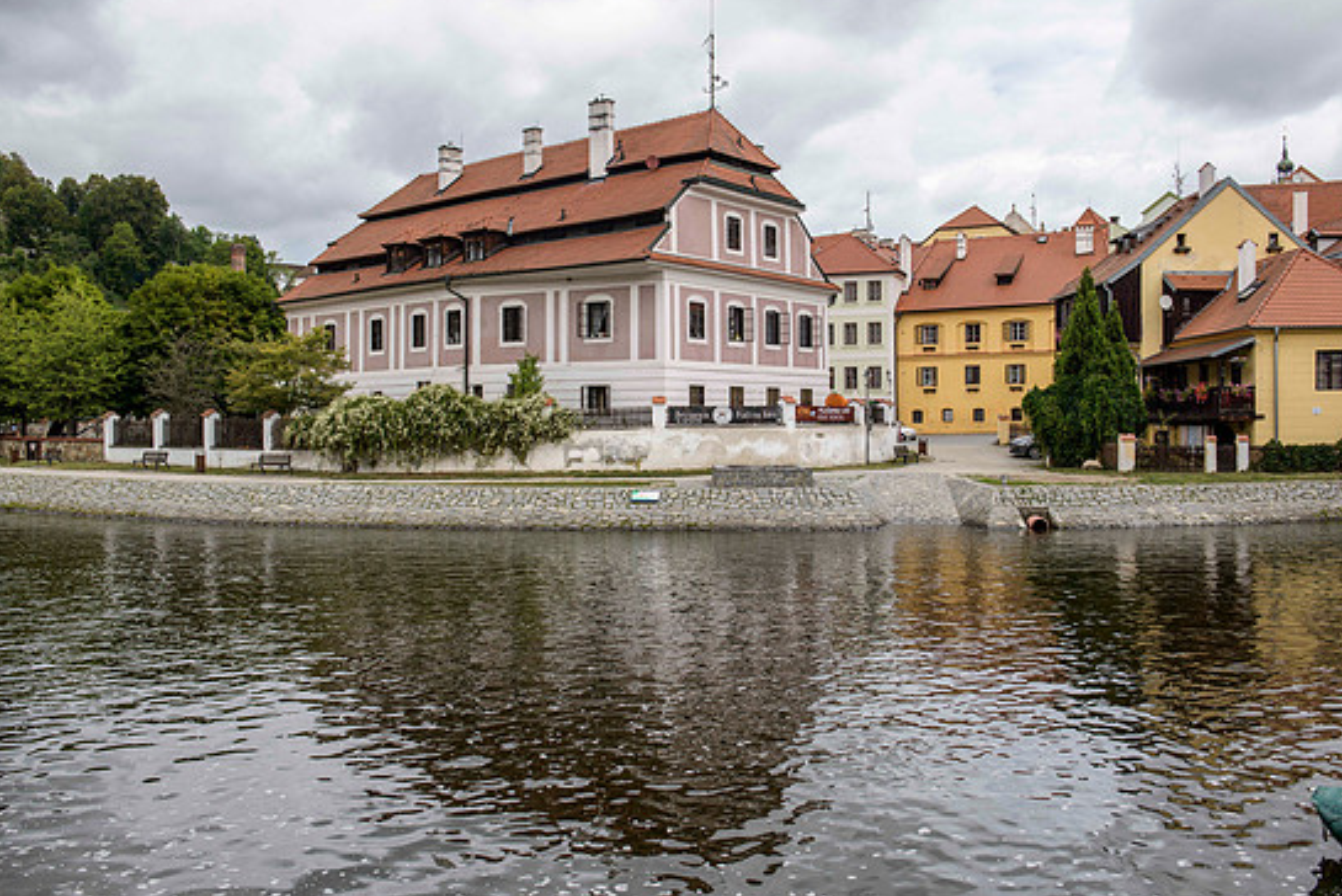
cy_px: 439
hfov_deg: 57.2
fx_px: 1231
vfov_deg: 40.0
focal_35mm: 33
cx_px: 707
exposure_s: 1/125
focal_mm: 31
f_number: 7.1
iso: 64
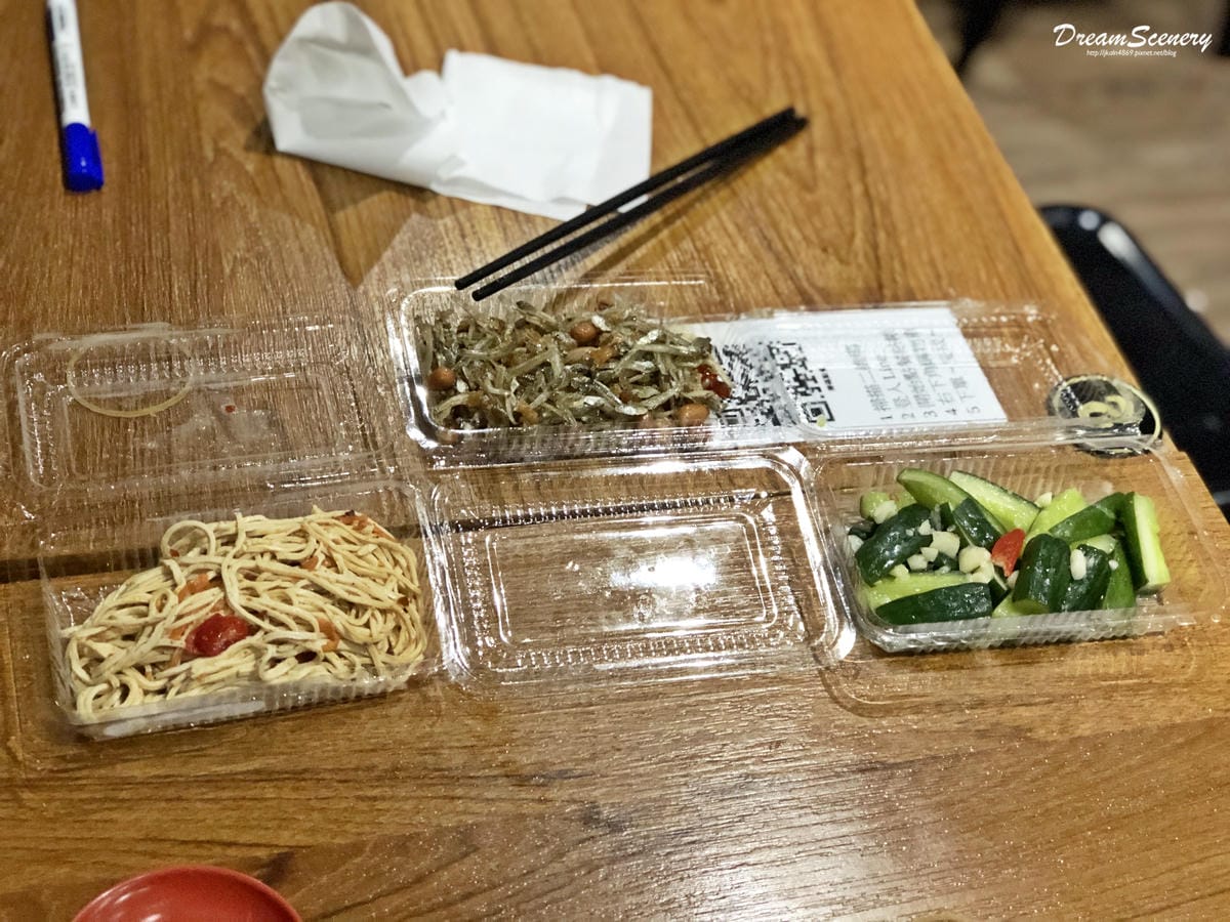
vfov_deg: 25.7
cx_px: 615
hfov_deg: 33.8
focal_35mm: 57
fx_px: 2025
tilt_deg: -46.9
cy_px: 461
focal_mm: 6.6
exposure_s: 1/30
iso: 500
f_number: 2.8
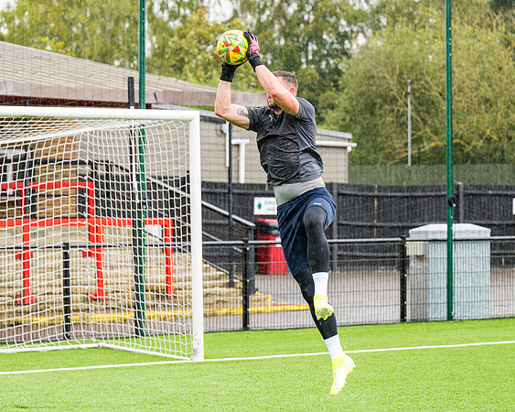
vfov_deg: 13.5
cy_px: 251
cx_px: 231
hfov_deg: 16.8
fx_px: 1740
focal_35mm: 114
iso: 200
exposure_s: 1/400
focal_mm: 79
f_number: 2.8
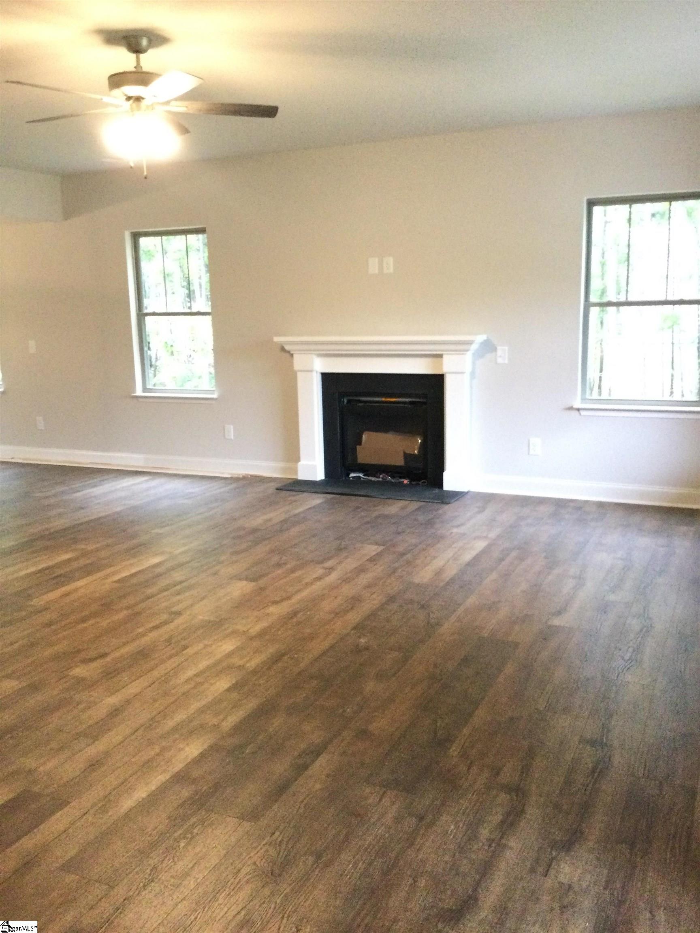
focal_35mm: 31
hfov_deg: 45.4
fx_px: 836
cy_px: 466
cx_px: 350
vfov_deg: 58.4
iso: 250
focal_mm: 3.3
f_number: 2.4
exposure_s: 1/30
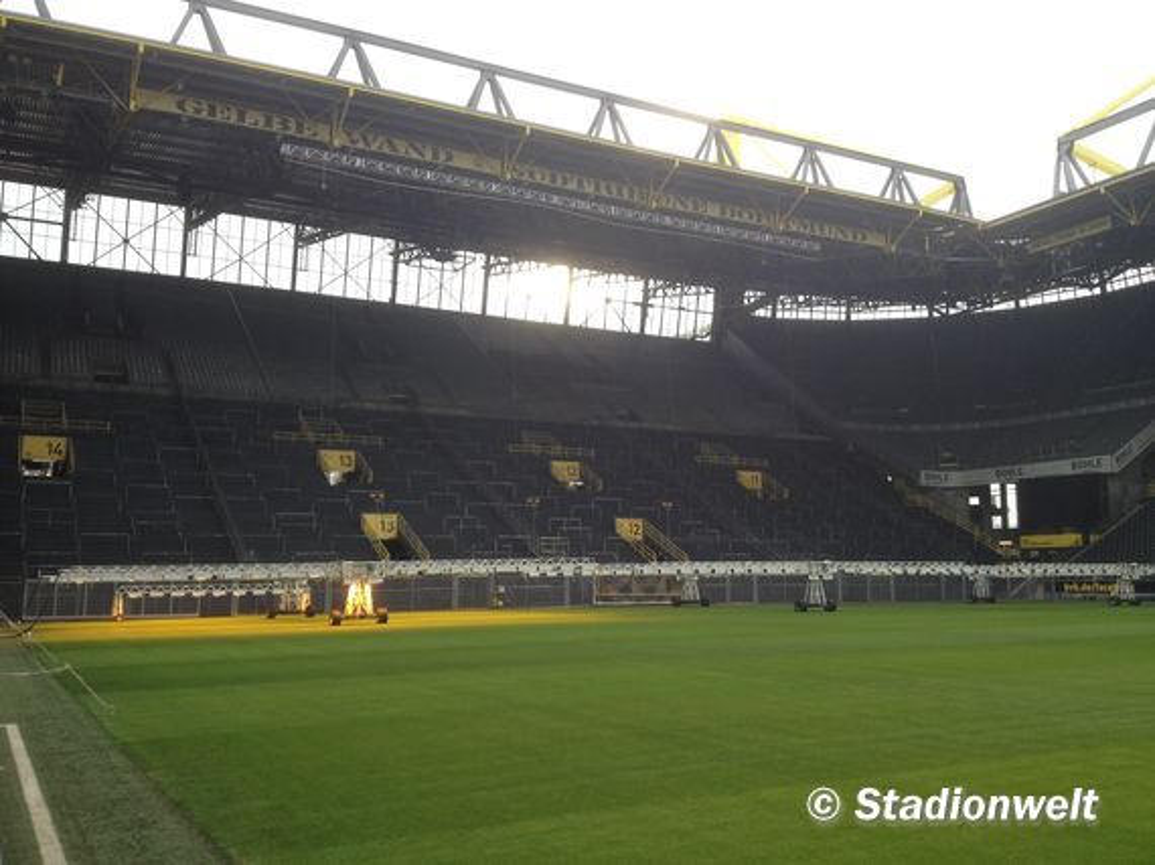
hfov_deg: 52.6
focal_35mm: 35
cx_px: 578
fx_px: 1167
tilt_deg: +10.0
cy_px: 432
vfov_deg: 40.7
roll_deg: +2.3
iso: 50
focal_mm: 4.28
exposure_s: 1/220
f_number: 2.4
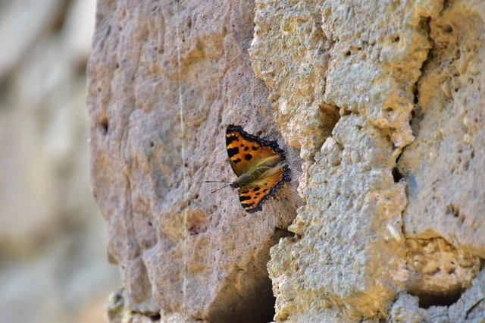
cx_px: 242
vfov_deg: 2.3
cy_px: 162
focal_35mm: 600
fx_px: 8079
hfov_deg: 3.4
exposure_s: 1/320
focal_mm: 400
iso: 800
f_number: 6.3
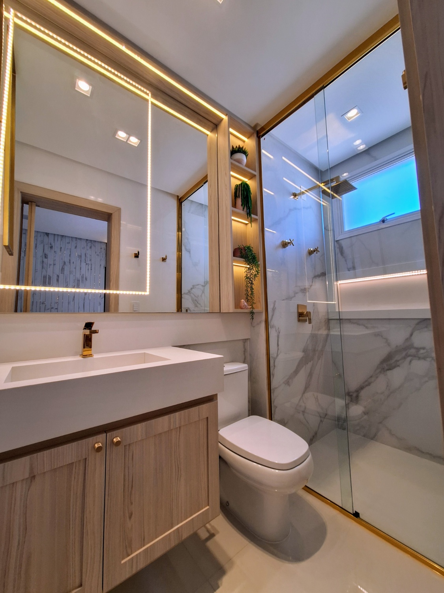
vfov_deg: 106.2
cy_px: 296
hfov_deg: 89.9
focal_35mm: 13
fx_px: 222
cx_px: 222
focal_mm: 1.74
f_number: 2.2
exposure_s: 1/114
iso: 40
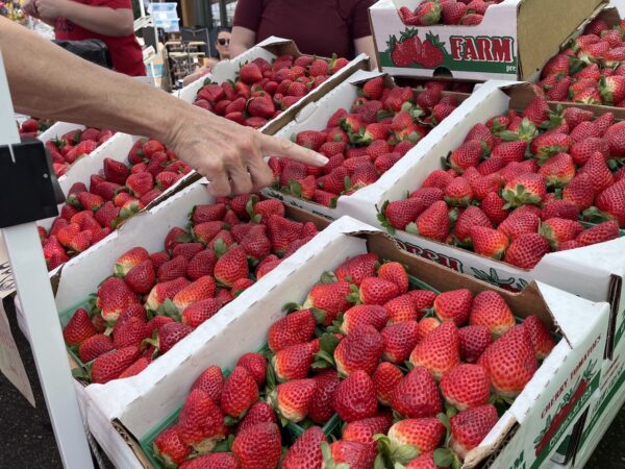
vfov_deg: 53.1
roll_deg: +1.0
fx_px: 469
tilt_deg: -24.0
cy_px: 234
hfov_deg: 67.3
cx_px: 312
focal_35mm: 26
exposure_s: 1/1114
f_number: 1.6
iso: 32
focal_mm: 4.2
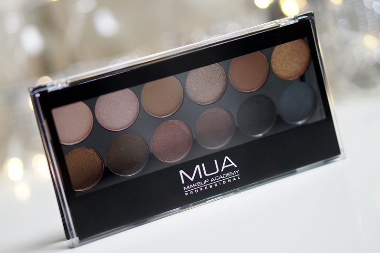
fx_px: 791
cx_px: 190
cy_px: 126
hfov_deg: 27.0
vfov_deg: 18.2
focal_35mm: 75
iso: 800
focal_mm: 50
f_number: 1.8
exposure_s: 1/640
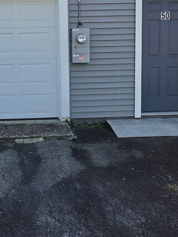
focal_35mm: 33
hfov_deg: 40.8
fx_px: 226
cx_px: 31
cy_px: 69
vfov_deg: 53.6
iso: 32
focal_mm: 2.2
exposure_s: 1/2234
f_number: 1.9
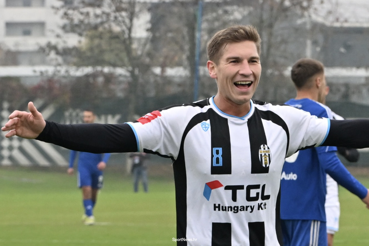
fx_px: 799
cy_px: 123
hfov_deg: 26.0
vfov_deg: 17.5
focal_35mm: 78
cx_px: 184
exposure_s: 1/1000
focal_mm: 78
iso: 1000
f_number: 5
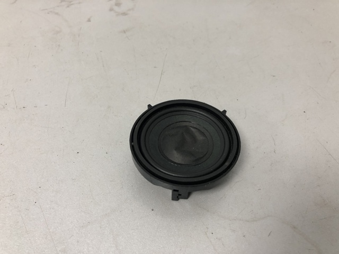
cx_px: 170
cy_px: 127
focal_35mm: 28
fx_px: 274
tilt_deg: -49.9
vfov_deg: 49.7
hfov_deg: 63.4
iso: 32
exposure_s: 1/25
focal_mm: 4
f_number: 1.8
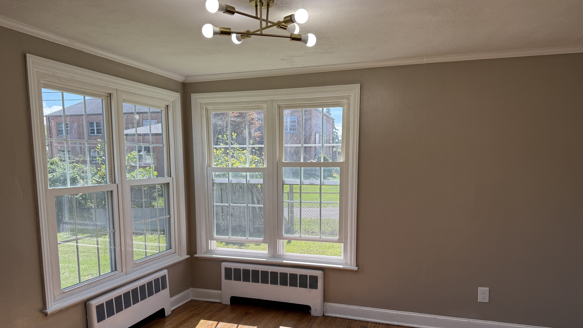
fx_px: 417
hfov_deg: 69.9
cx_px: 285
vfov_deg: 42.3
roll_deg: -0.6
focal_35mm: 27
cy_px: 218
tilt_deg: -7.8
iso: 100
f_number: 1.78
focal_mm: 6.76
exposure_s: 1/1005
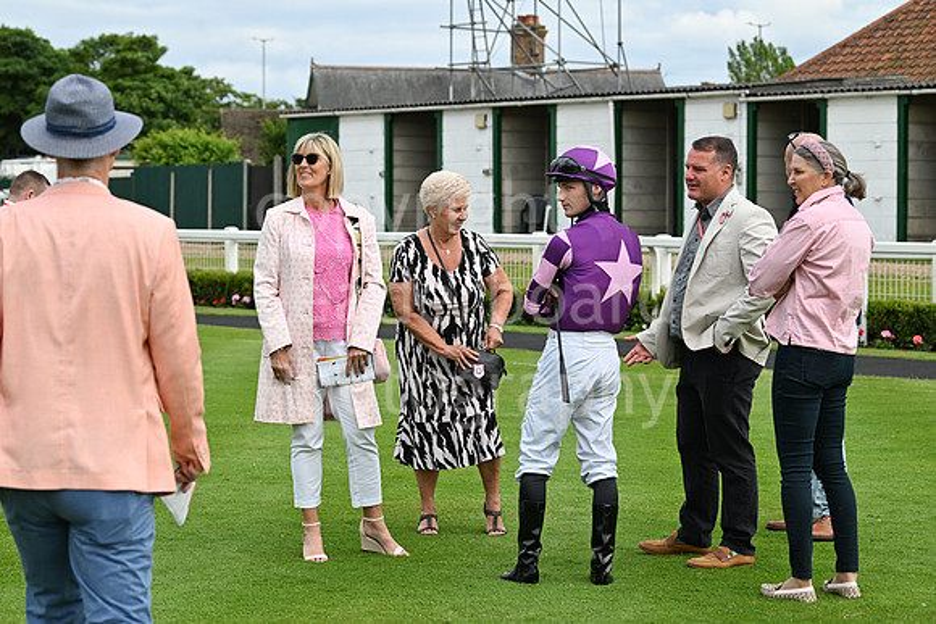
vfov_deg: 14.4
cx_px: 468
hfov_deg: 21.5
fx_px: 2470
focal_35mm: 95
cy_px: 312
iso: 640
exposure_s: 1/2000
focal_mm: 95
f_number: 5.6
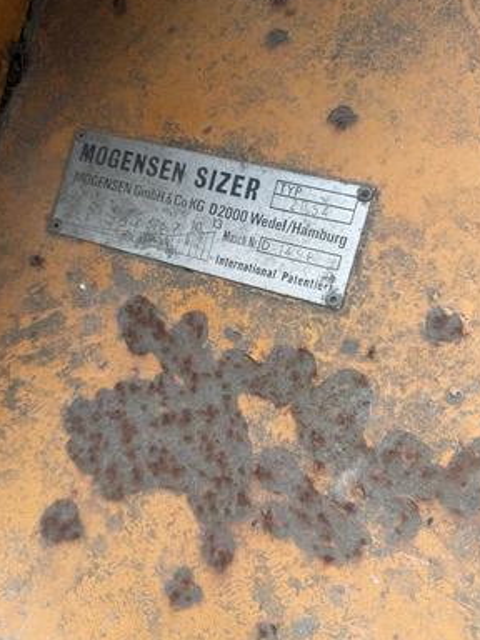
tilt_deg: +14.1
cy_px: 322
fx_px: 462
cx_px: 243
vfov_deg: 69.4
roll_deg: +28.4
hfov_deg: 54.9
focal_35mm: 25
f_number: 1.78
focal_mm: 6.76
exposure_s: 1/121
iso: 80
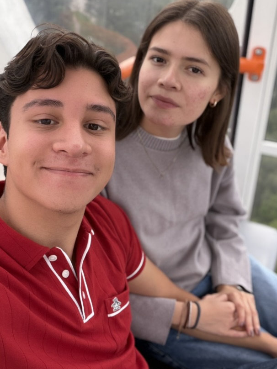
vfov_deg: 48.9
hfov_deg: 37.7
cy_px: 170
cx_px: 139
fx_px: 405
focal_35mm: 38
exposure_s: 1/121
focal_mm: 2.71
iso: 25
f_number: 1.9
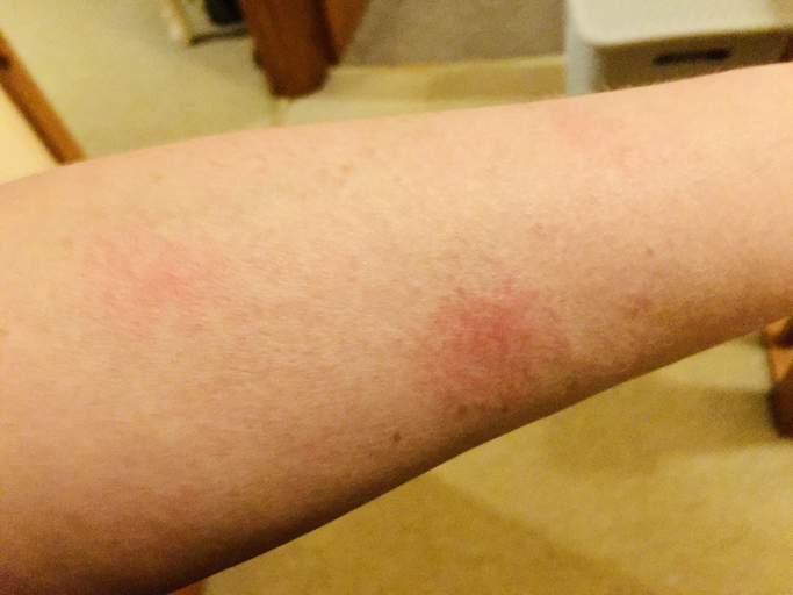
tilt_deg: -55.9
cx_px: 396
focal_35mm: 29
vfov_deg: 48.2
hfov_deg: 61.7
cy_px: 298
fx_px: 664
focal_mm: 4.15
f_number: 2.2
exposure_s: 1/17
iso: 500
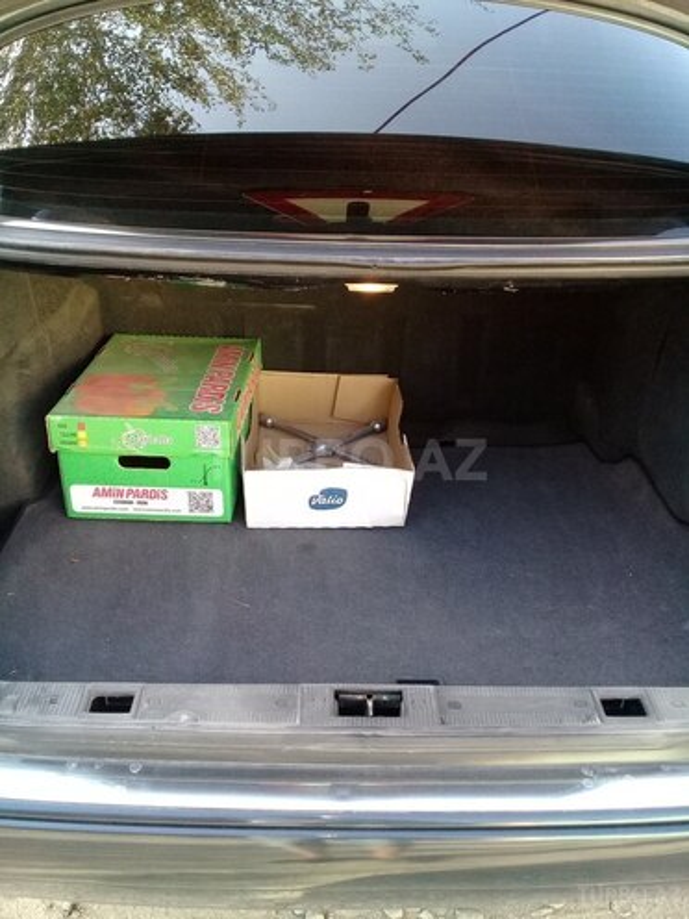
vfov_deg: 58.4
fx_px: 823
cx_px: 344
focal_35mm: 31
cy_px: 460
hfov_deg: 45.4
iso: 100
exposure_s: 1/100
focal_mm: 3.3
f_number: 2.2
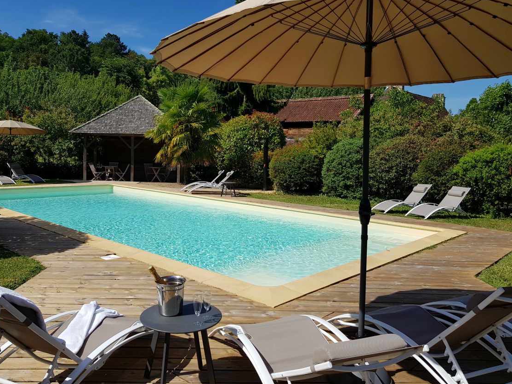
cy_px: 190
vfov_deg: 49.8
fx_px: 414
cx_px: 243
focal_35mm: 28
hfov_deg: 63.4
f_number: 1.7
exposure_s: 1/3480
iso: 40
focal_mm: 4.2
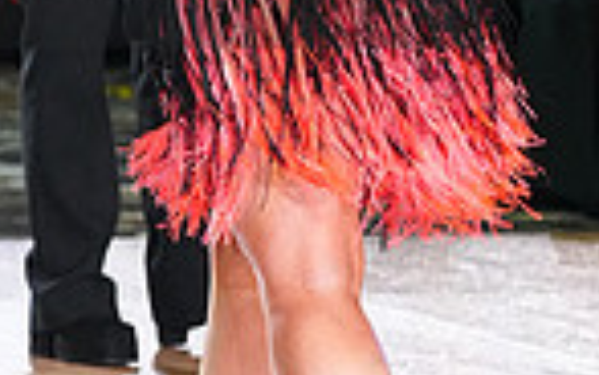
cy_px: -86
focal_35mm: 543
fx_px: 8868
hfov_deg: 3.9
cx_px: -79
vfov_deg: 2.4
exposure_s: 1/320
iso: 6400
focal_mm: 135
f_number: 5.6
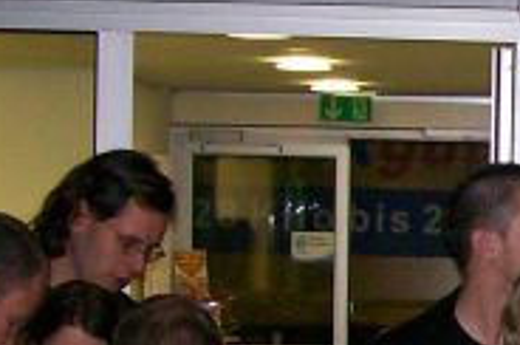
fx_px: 2350
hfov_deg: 11.9
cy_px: 331
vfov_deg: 8.4
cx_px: 842
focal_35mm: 163
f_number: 2.7
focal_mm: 6
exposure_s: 1/64
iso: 140
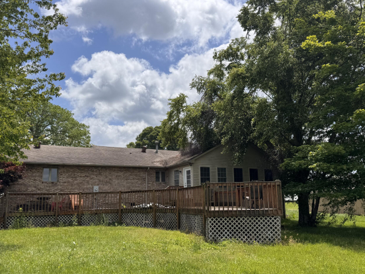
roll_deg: +0.8
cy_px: 156
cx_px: 172
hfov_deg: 61.6
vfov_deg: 48.1
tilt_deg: +8.3
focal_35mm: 29
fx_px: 306
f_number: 1.78
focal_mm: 6.76
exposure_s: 1/5814
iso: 80
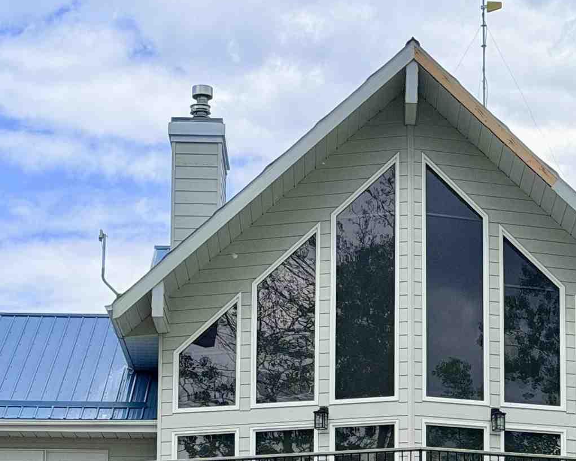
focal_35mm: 141
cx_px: 424
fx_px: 2404
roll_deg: -0.1
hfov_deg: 13.6
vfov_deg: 10.8
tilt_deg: +12.0
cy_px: 472
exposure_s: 1/3378
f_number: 1.78
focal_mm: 6.76
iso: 64
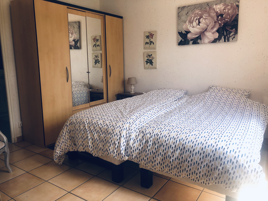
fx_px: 217
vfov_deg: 49.7
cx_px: 134
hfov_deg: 63.4
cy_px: 100
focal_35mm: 28
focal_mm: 4
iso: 32
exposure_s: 1/120
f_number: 1.8
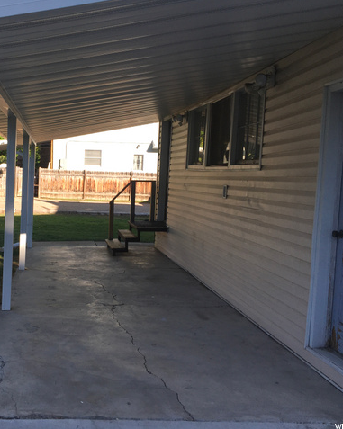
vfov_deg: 48.0
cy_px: 214
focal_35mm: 38
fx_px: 483
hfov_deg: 37.9
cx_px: 76
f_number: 2.2
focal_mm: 4.15
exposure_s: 1/447
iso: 25
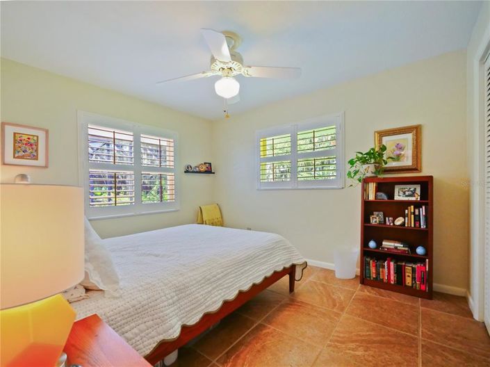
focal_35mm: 14
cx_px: 245
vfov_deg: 85.6
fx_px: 198
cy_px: 184
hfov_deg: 102.1
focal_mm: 7
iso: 2500
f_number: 4
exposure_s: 1/60
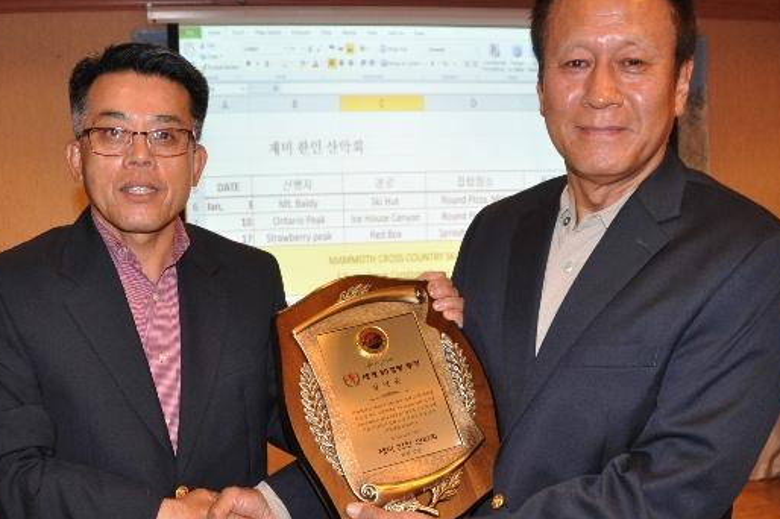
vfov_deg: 32.6
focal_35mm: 41
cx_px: 326
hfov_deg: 47.3
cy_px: 283
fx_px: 888
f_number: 3.5
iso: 800
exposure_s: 1/60
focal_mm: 18
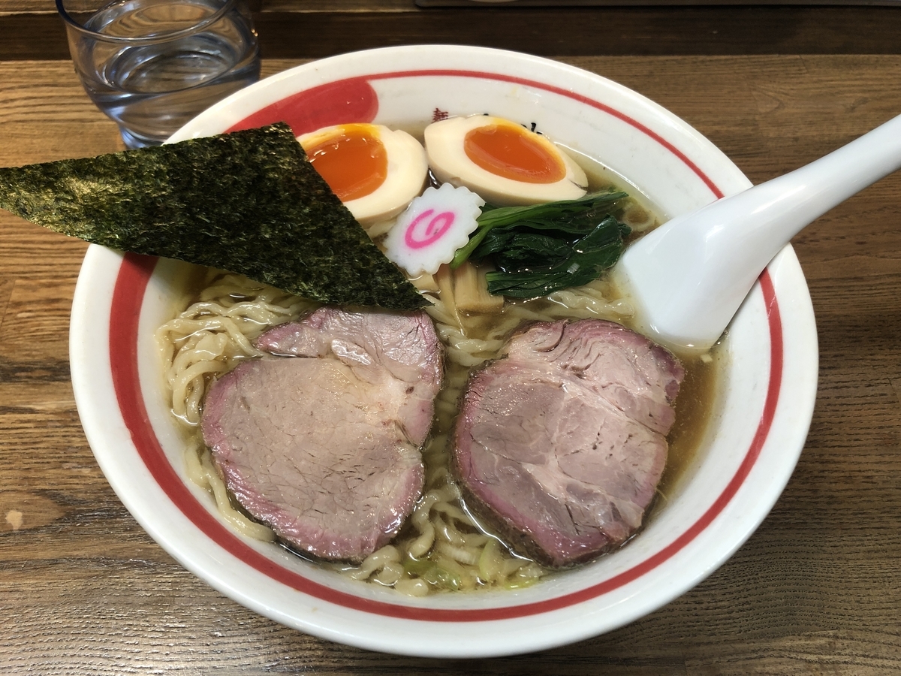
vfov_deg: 49.7
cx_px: 450
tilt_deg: -57.9
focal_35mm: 28
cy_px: 338
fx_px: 729
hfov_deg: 63.4
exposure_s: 1/25
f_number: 1.8
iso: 32
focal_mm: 3.99
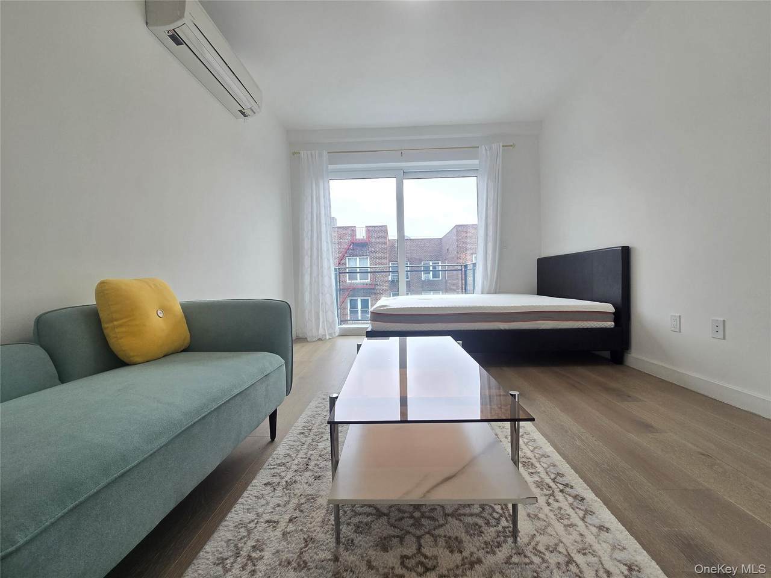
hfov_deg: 106.2
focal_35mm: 13
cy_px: 289
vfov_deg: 89.9
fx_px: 290
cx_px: 386
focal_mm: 2.2
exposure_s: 1/120
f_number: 2.2
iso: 64
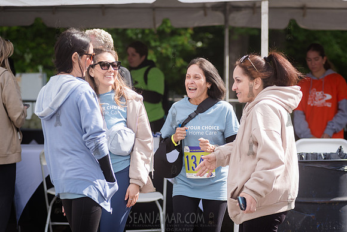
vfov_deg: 10.4
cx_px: 183
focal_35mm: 133
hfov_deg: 15.5
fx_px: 1278
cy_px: 115
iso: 400
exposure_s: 1/2000
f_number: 3.5
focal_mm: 112
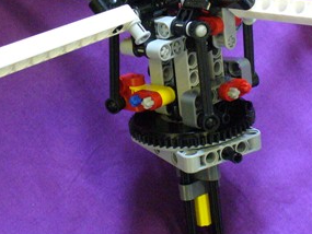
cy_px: 63
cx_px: 186
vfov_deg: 17.7
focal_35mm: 83
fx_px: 748
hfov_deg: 23.5
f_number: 2.8
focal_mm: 6.1
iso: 400
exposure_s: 1/30
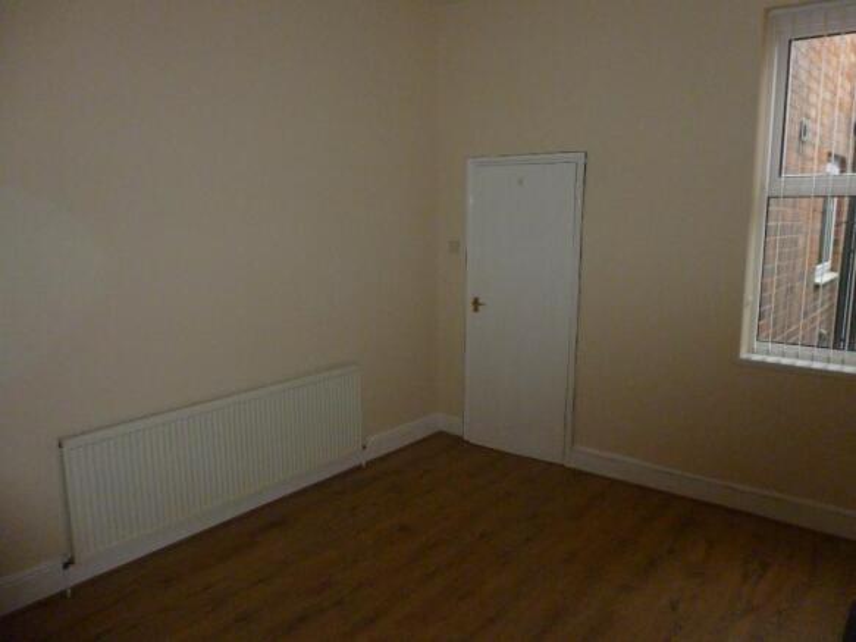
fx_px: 618
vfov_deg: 54.9
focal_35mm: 25
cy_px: 321
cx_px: 428
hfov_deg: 69.4
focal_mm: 4.5
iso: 400
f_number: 3.1
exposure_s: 1/60
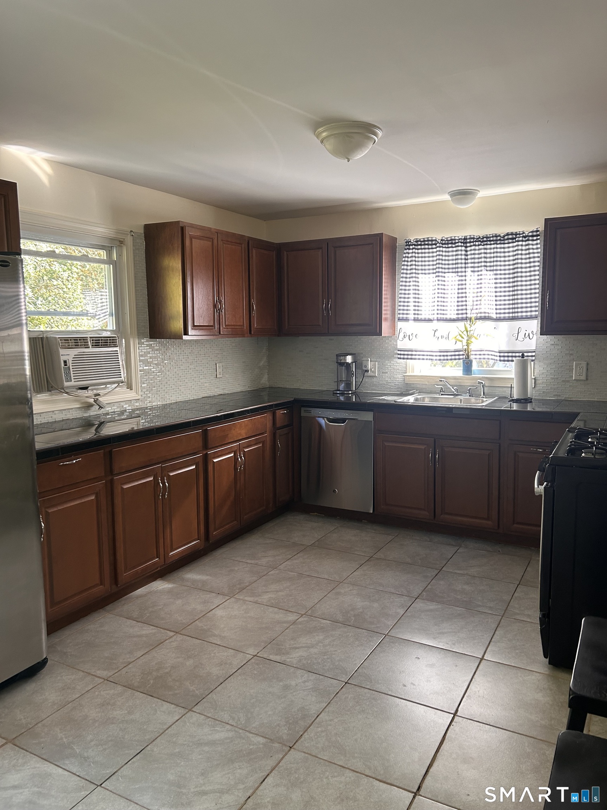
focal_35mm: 26
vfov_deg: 67.3
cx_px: 304
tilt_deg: -6.1
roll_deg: +0.2
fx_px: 608
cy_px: 405
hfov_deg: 53.1
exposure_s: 1/105
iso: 125
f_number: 1.5
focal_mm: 5.7
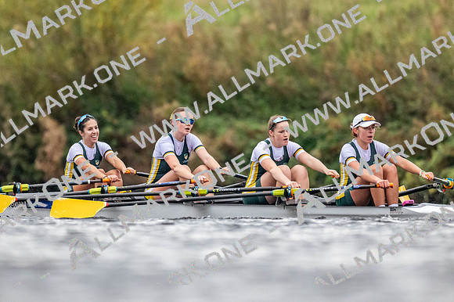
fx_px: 11343
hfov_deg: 2.3
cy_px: 151
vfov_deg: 1.5
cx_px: 227
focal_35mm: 900
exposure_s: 1/2500
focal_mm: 600
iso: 3600
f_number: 4
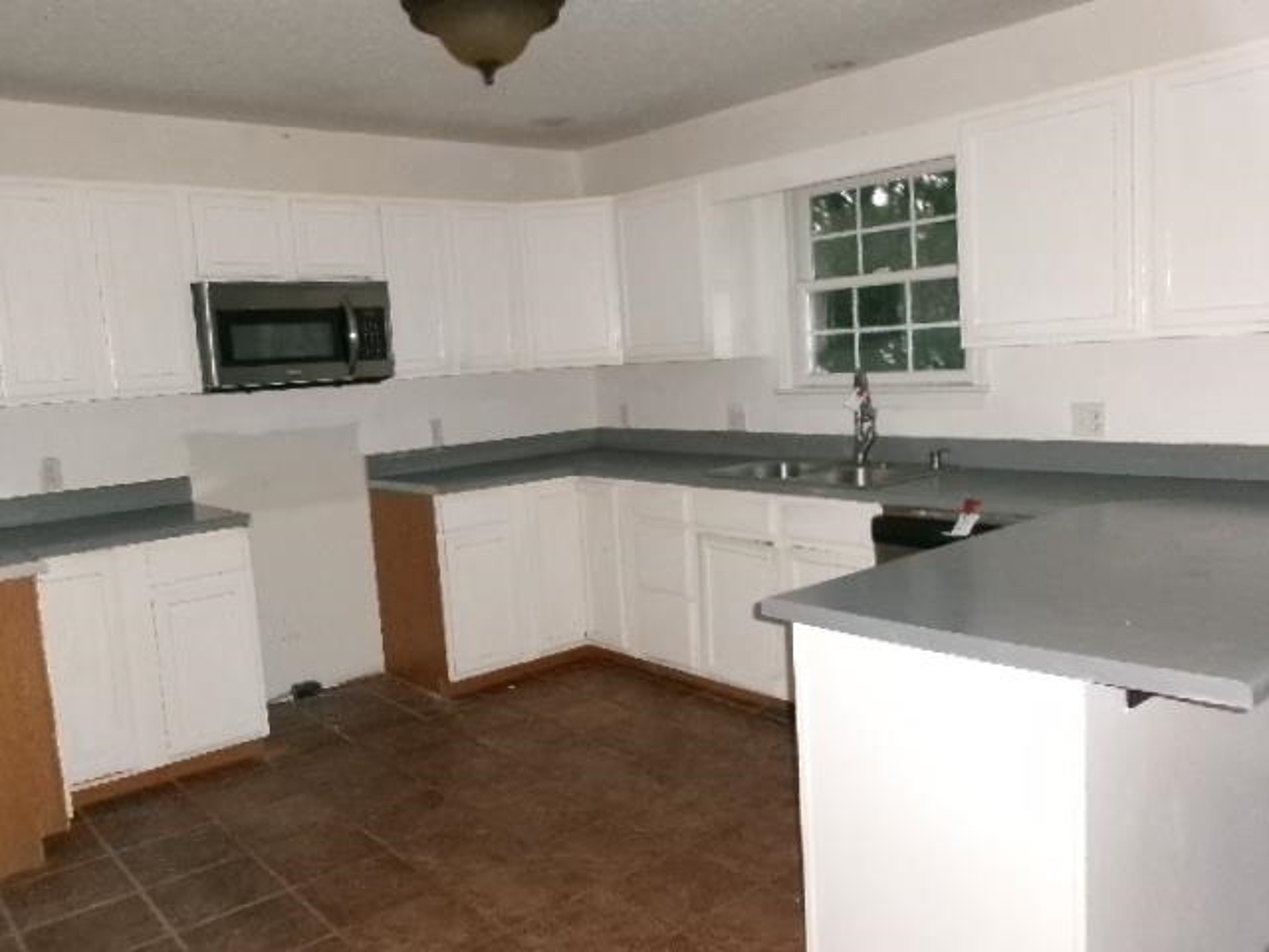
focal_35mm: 28
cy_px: 476
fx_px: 1026
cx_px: 634
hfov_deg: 63.4
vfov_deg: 49.7
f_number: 3.9
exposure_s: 1/34
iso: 800
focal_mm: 5.1
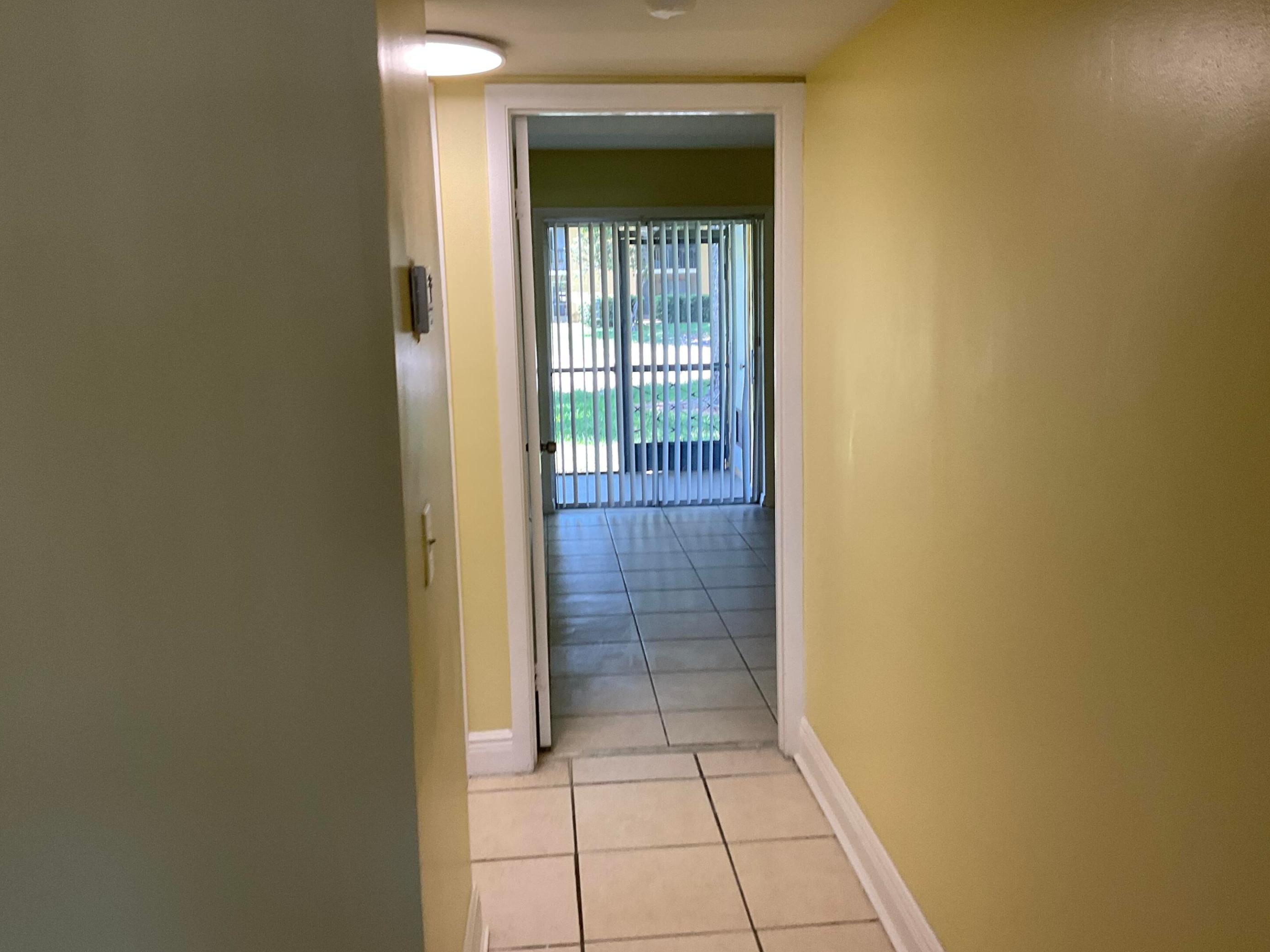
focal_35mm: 30
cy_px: 461
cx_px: 654
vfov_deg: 46.8
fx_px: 1101
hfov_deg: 60.0
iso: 64
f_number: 1.8
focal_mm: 3
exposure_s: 1/60
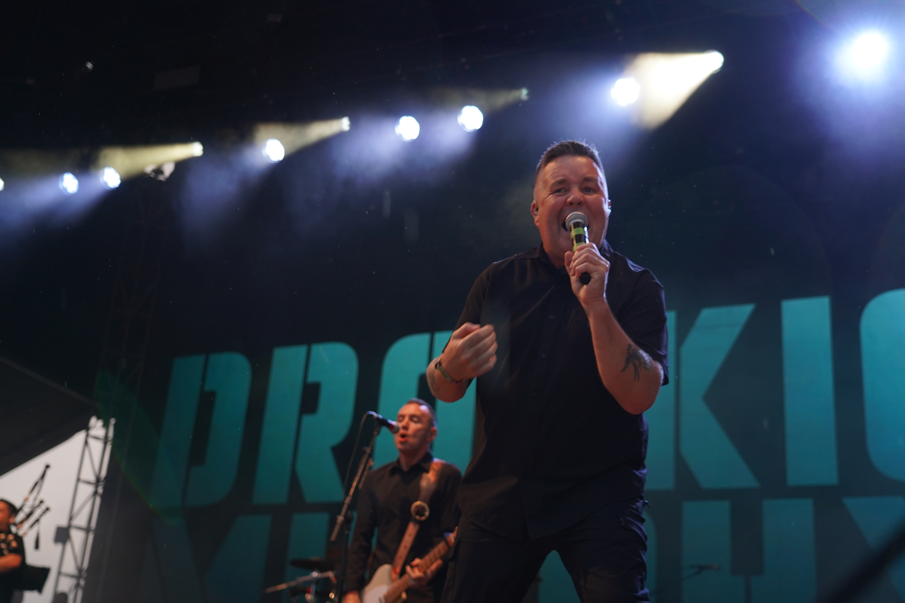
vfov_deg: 29.2
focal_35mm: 46
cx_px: 452
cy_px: 302
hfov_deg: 42.7
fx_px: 1156
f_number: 4
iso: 500
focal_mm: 46
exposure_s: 1/160
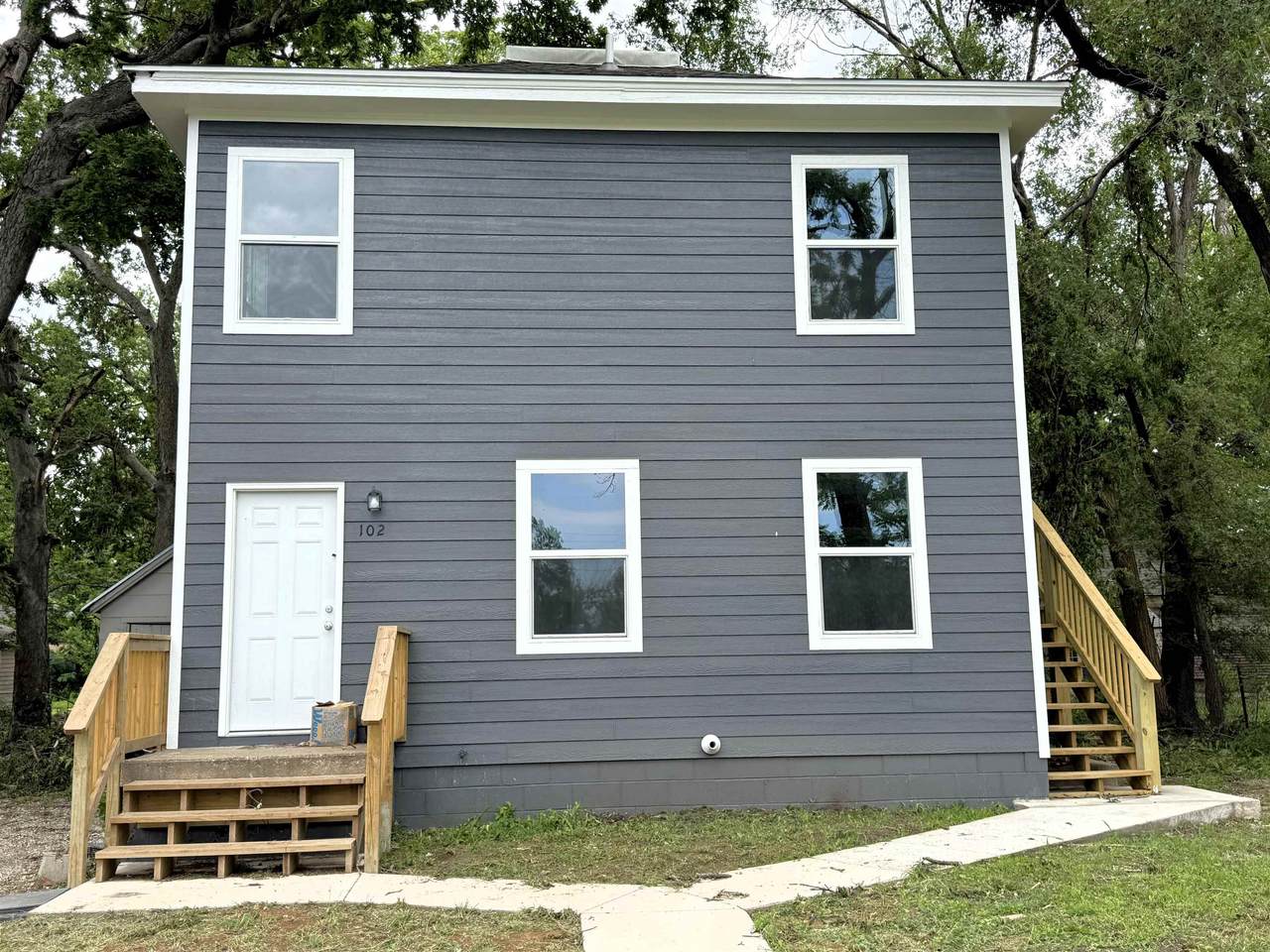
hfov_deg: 52.6
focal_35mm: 35
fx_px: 1284
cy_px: 476
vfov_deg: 40.7
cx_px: 635
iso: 80
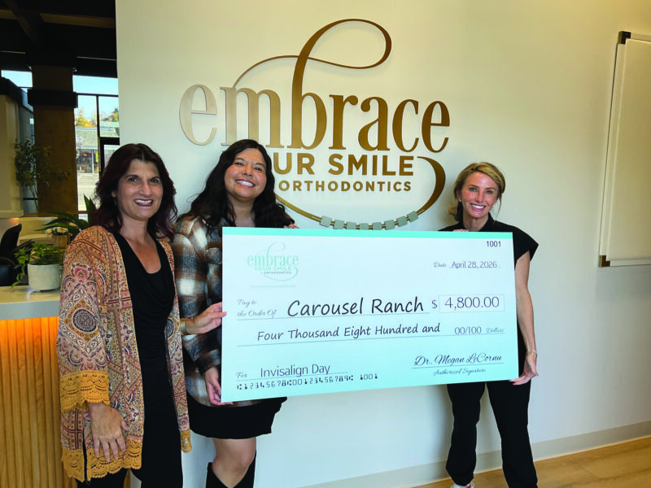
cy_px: 244
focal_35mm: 29
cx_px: 326
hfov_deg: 61.7
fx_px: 545
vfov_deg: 48.2
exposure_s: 1/120
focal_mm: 3
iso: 40
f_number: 1.8
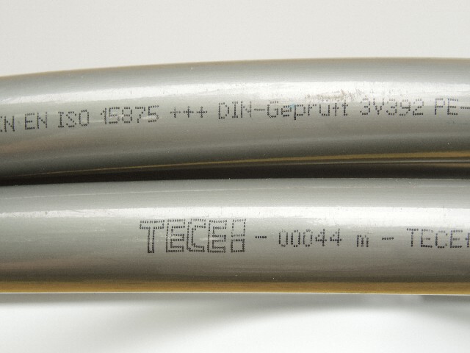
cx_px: 235
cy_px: 176
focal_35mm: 50
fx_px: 679
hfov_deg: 38.2
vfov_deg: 29.1
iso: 90
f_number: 5.6
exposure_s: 1/50
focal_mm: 11
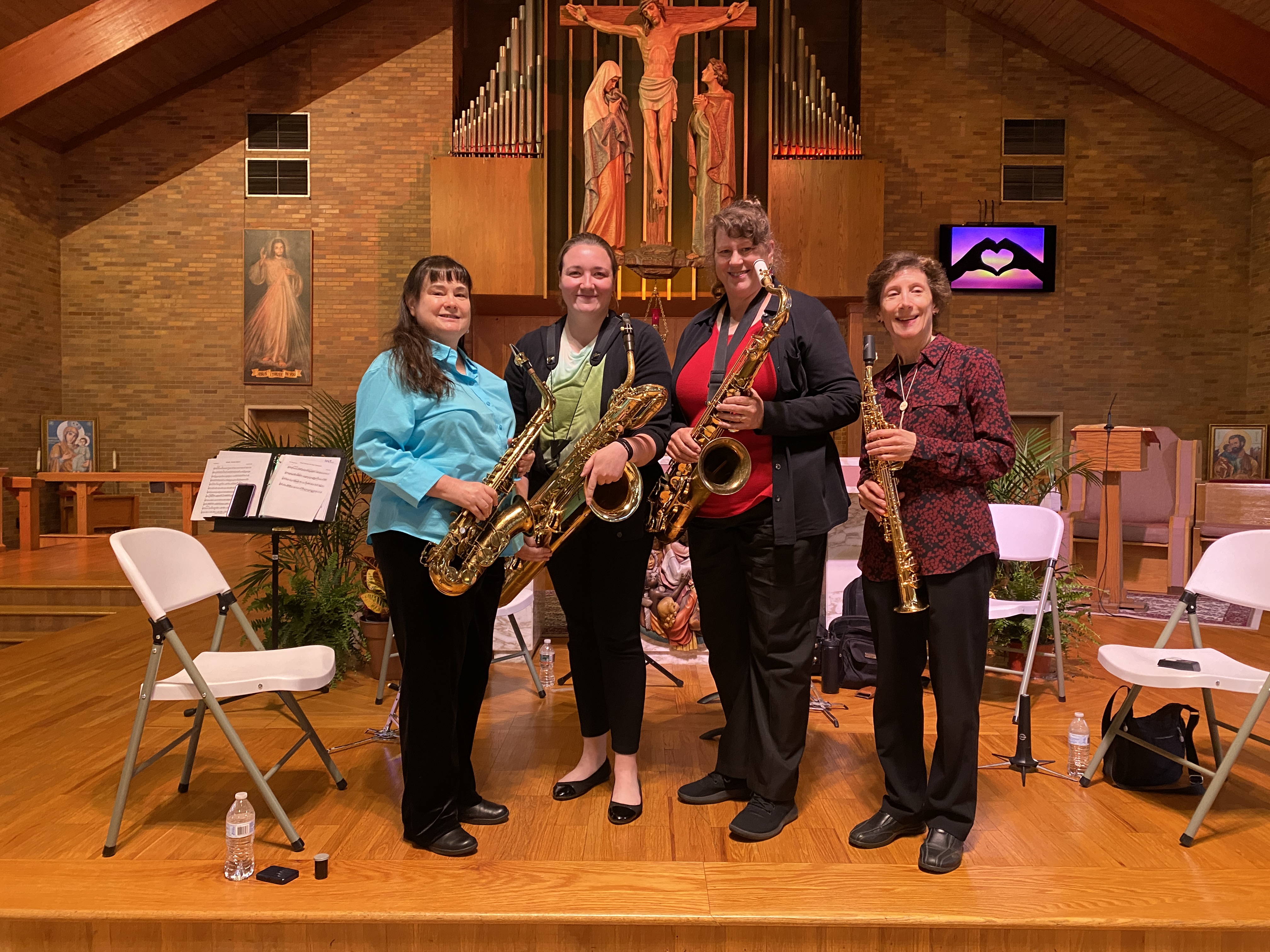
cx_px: 635
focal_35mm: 26
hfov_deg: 67.3
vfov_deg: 53.1
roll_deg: -0.7
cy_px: 476
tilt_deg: -1.1
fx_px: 954
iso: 320
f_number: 1.8
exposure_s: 1/42
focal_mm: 4.25
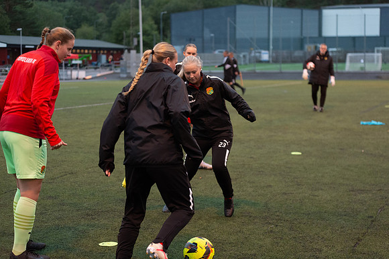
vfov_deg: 19.4
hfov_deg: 28.9
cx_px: 194
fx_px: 756
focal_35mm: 70
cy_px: 130
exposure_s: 1/640
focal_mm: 70
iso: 6400
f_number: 3.2
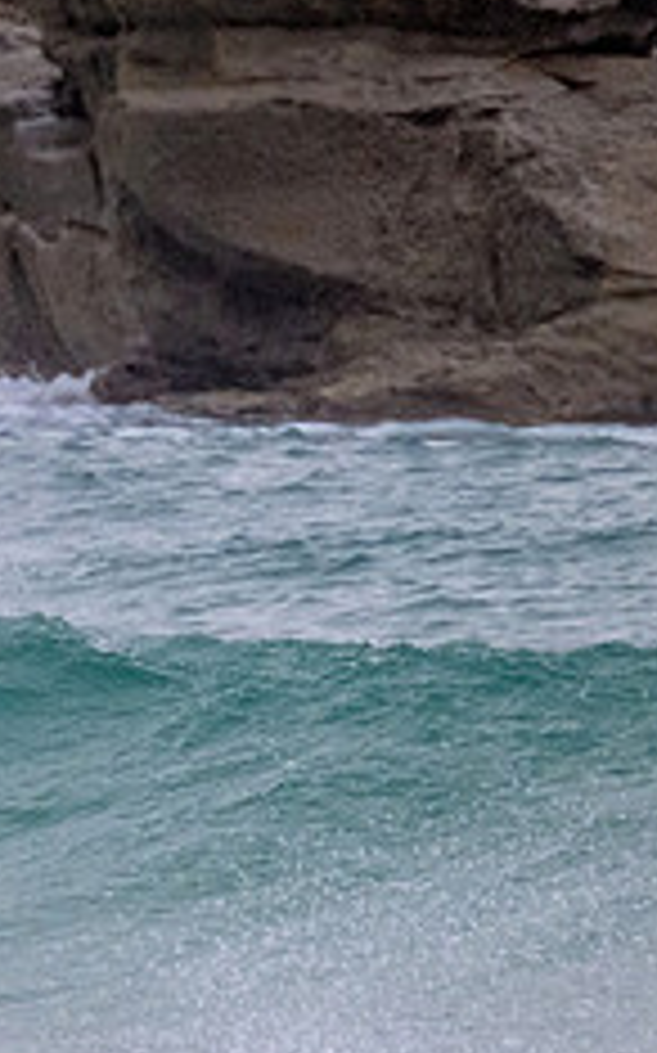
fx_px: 57913
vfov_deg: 1.0
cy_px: 799
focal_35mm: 2019
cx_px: -531
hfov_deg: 0.6
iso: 5600
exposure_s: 1/320
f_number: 11
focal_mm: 800
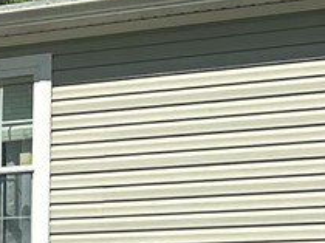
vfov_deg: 8.0
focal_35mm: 183
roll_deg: -0.4
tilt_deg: +2.7
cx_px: -269
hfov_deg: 10.2
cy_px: 286
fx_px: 1716
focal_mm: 6.86
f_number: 1.78
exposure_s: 1/3356
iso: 80
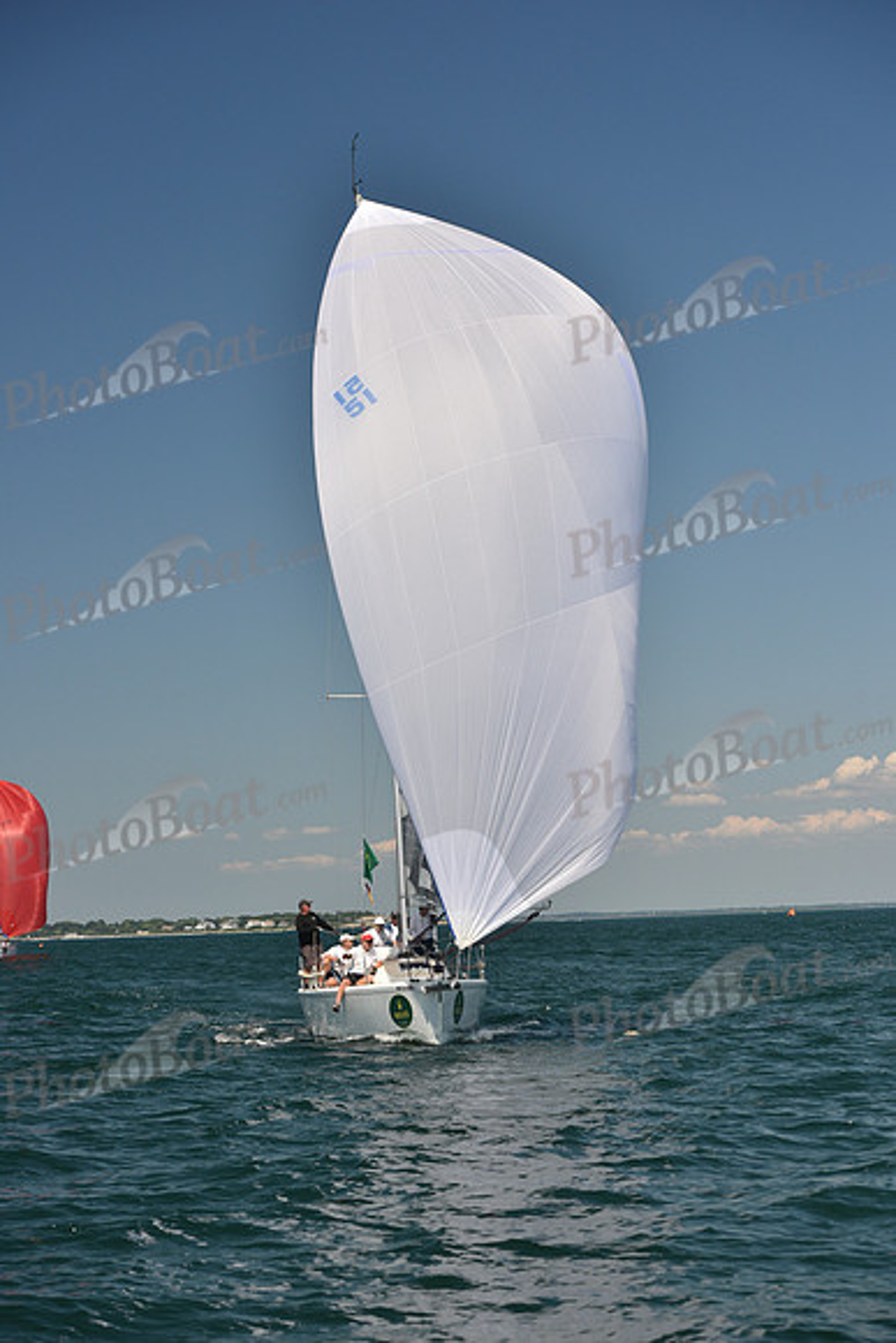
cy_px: 672
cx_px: 448
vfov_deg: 28.8
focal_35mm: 70
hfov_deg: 19.5
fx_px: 2612
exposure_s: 1/1000
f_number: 6.3
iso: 320
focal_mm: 70
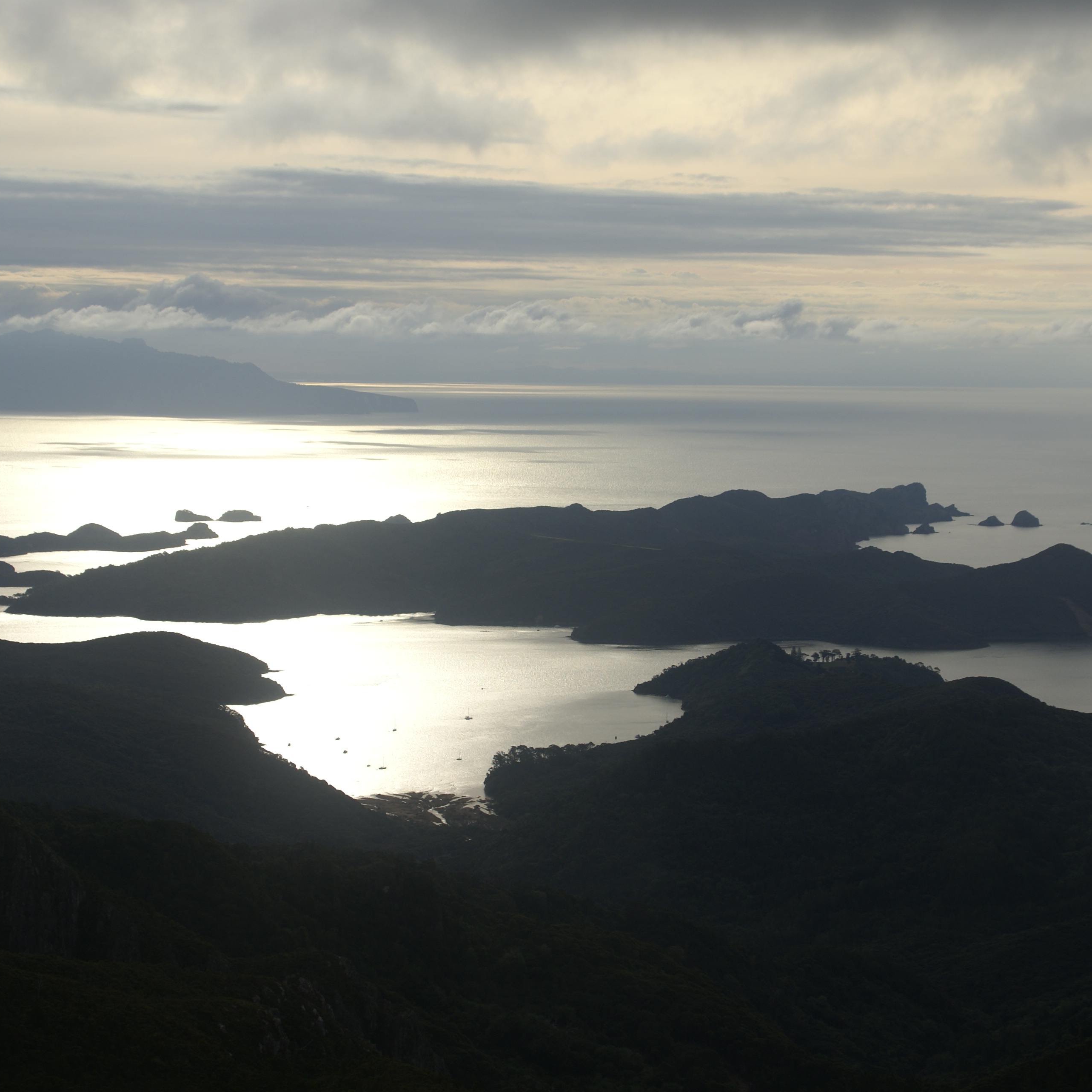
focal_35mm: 87
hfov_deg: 20.0
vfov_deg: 20.0
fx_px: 3092
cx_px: 600
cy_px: 550
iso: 100
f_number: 8
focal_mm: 45
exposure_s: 1/320
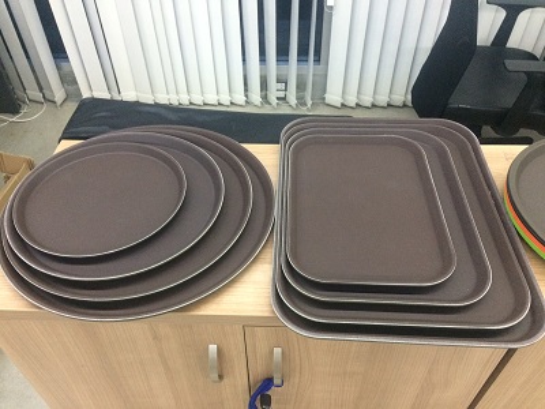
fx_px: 457
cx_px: 272
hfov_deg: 61.7
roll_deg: +1.9
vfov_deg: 48.2
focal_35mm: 29
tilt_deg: -44.7
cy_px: 204
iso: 320
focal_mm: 4.15
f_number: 2.2
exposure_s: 1/25
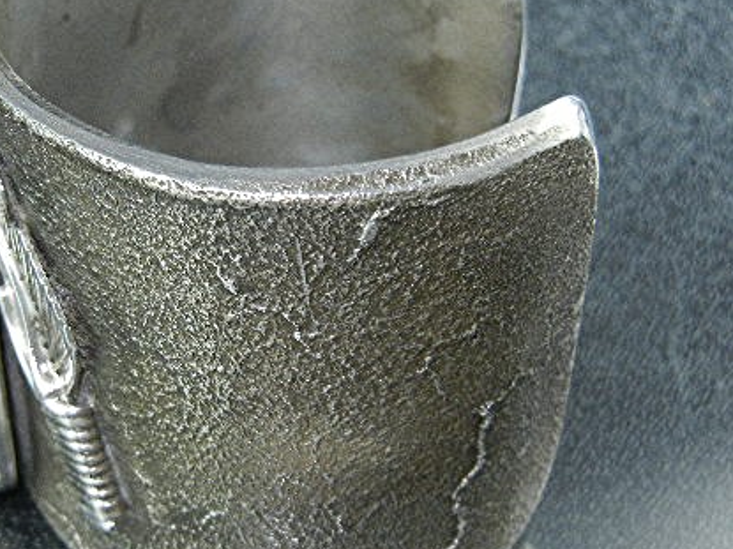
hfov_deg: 21.5
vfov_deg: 16.2
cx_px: 246
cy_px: 275
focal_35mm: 91
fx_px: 1926
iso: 294
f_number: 4
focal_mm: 10.6
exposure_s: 1/30
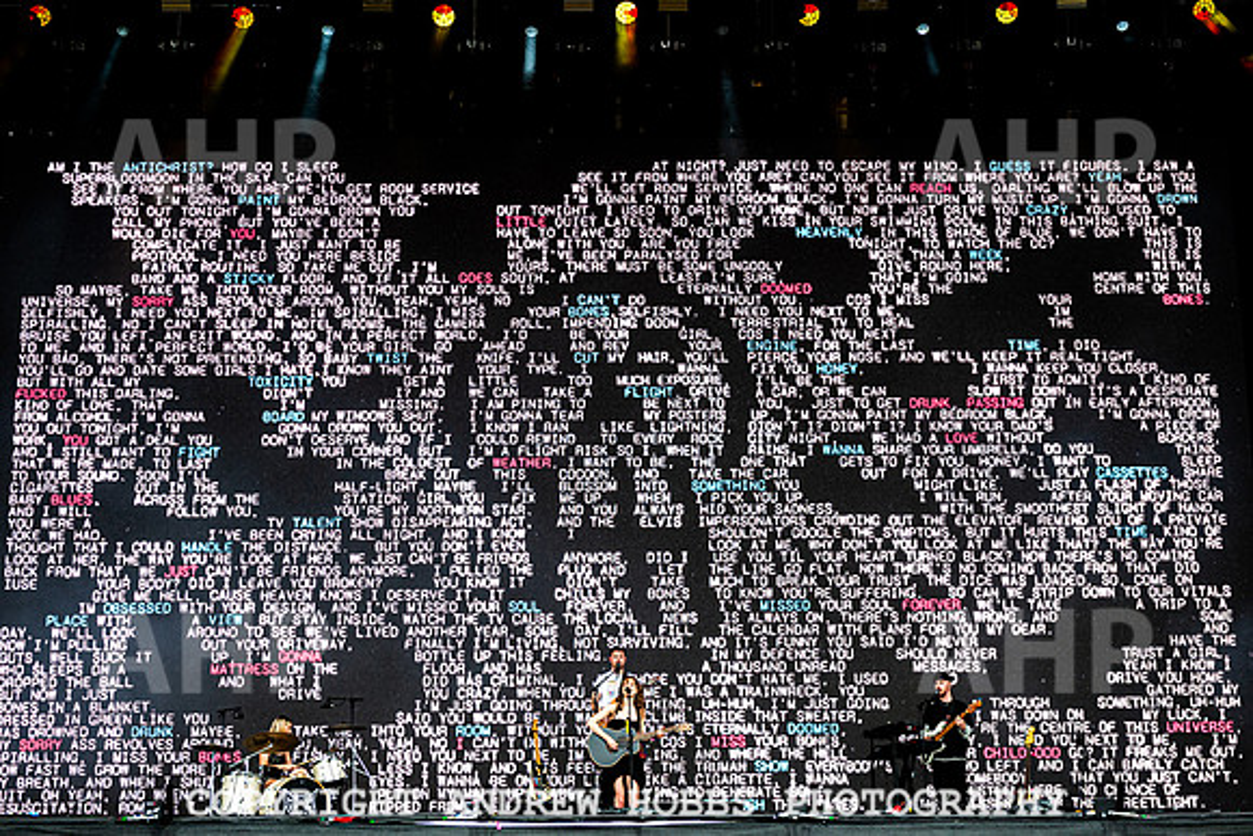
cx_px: 626
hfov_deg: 33.5
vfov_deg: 22.7
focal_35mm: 60
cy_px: 405
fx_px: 2080
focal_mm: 52
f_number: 4
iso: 400
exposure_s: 1/1600
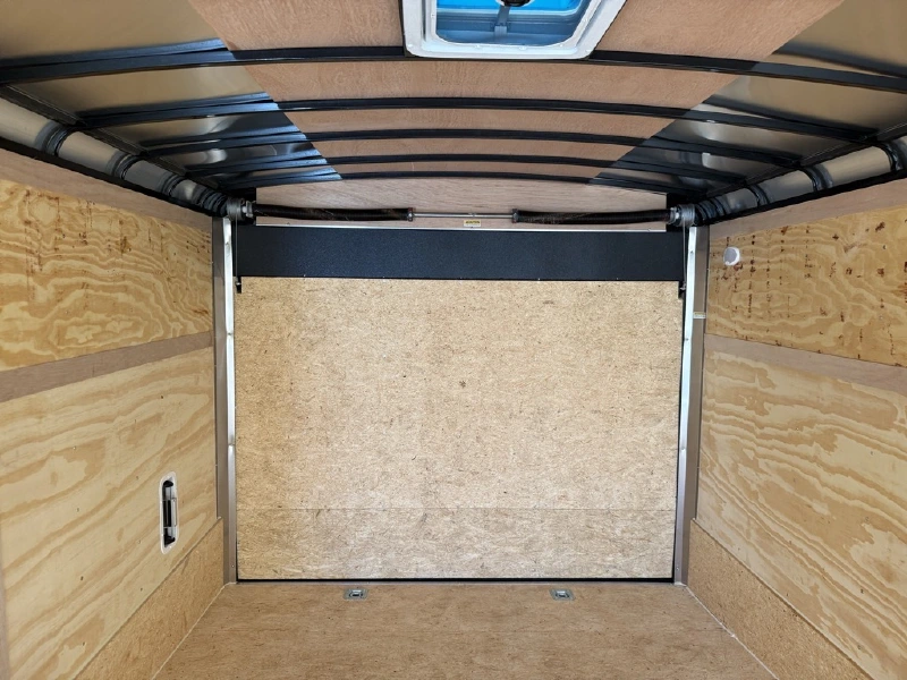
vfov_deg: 56.8
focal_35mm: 24
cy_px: 340
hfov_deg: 71.6
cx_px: 454
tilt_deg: -6.0
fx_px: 629
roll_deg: -0.7
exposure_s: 1/60
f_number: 1.78
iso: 200
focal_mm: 6.76
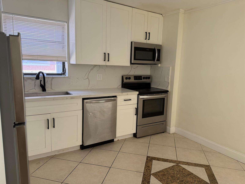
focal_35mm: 24
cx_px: 122
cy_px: 92
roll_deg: -1.1
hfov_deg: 71.6
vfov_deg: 56.8
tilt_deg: -8.4
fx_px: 170
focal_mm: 6.76
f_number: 1.78
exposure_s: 1/114
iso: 200
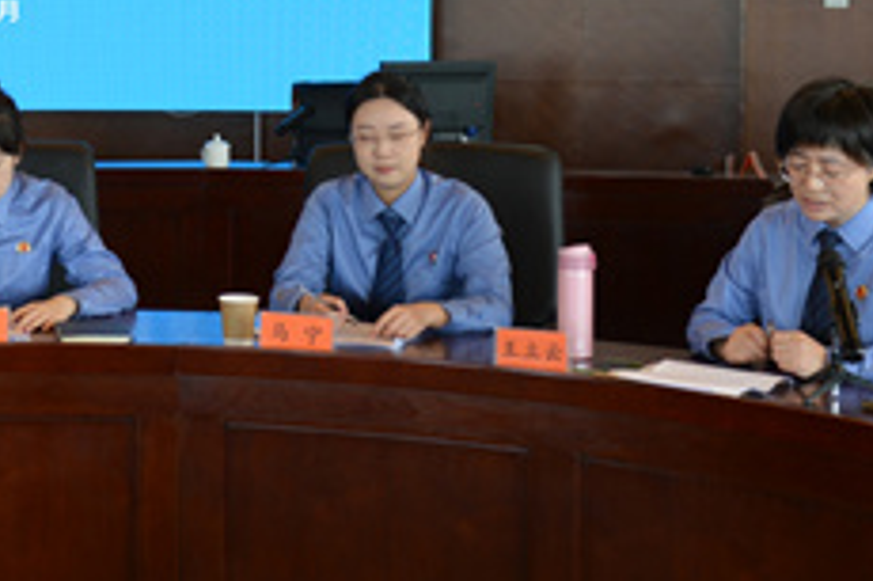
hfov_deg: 21.0
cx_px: -4
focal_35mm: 94
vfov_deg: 14.4
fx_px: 2278
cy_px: 72
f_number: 4
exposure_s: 1/60
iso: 400
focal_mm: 36
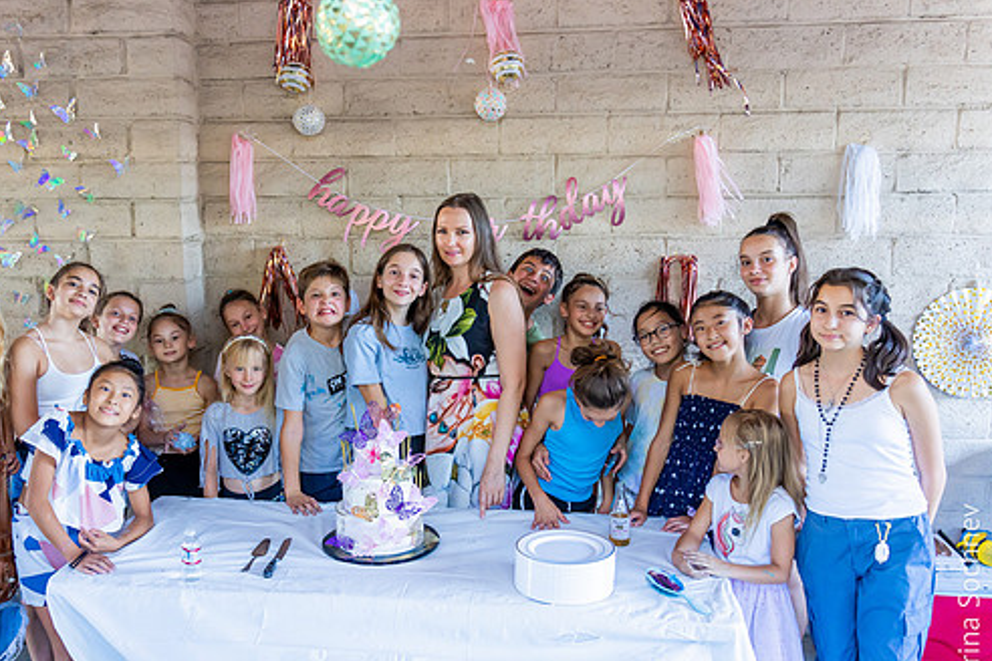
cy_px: 374
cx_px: 413
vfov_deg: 39.9
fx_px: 909
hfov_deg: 56.9
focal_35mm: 33
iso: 2000
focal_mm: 28
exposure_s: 1/250
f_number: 2.8
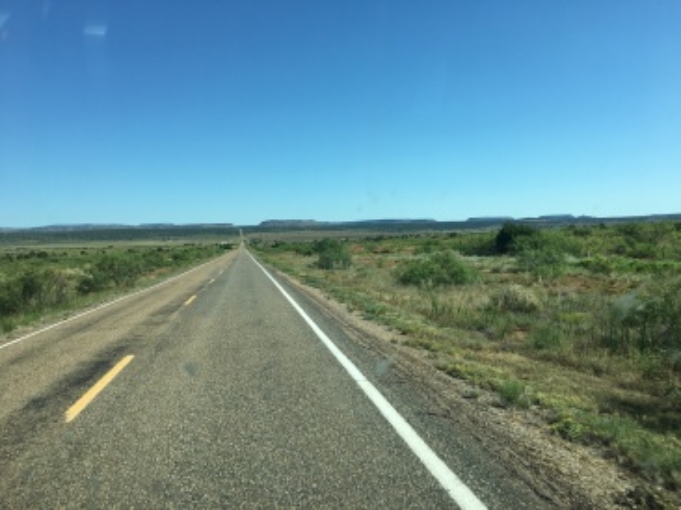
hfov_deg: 61.7
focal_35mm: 29
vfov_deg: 48.2
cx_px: 340
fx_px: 570
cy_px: 255
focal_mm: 4.15
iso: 25
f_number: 2.2
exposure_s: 1/1350
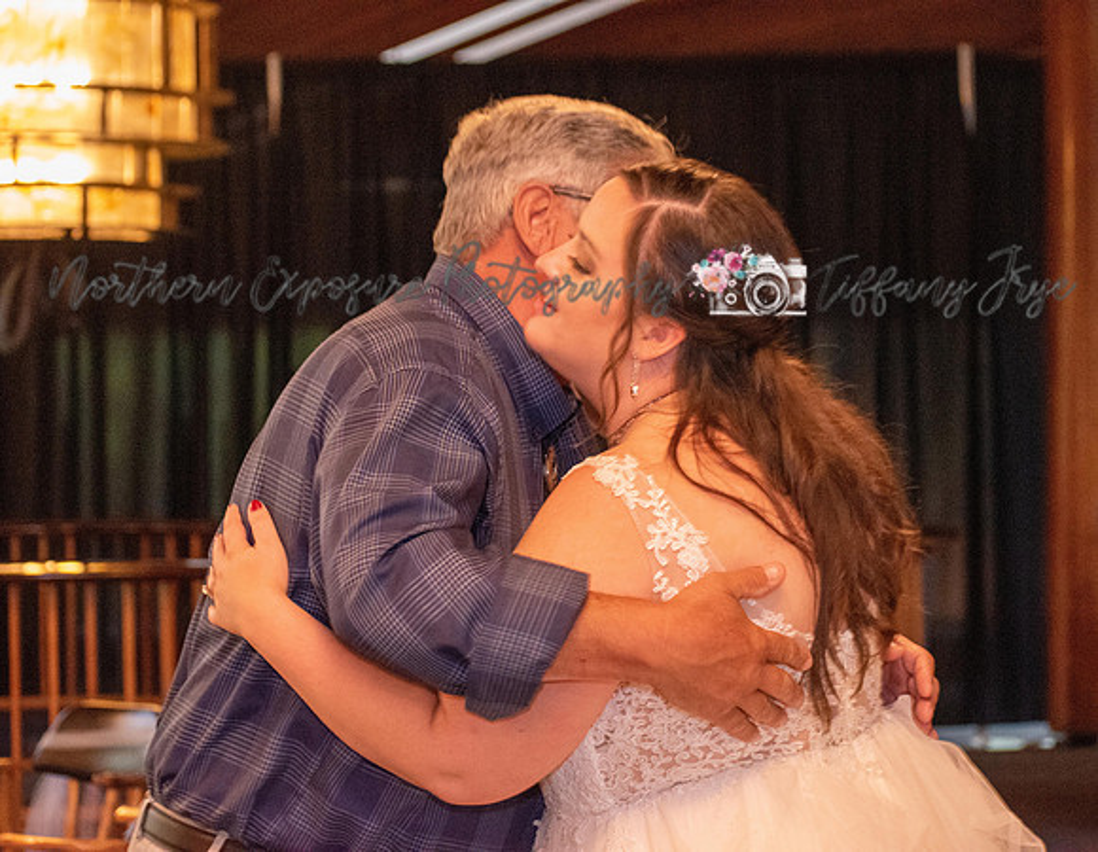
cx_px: 528
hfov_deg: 16.8
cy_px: 426
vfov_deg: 13.0
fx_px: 3725
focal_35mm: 116
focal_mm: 70
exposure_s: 1/60
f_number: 4.5
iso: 5000
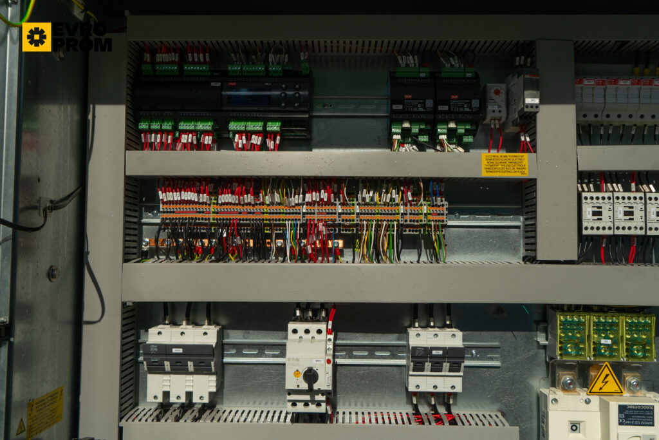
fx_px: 568
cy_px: 220
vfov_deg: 42.3
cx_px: 330
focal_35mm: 31
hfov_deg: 60.3
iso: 100
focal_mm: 31
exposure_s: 1/250
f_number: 6.3
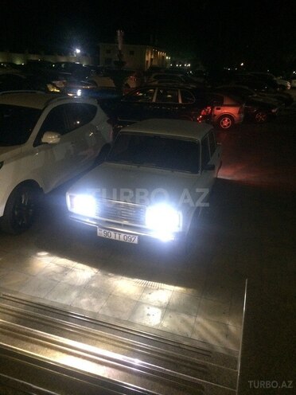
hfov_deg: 48.2
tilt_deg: -22.8
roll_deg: -1.4
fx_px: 331
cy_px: 198
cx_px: 148
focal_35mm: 29
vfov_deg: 61.7
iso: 320
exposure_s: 1/33
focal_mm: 4.15
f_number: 2.2
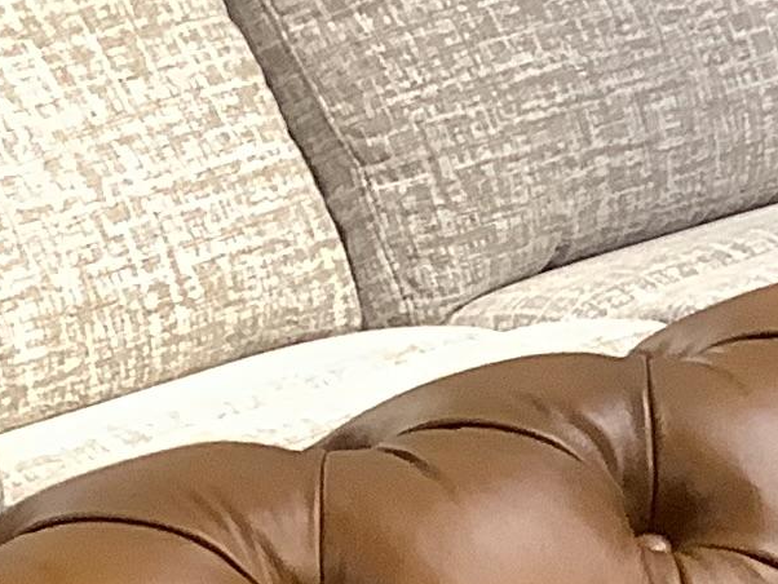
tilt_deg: -34.4
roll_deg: +0.7
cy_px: 1349
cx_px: 1389
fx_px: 3777
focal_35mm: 168
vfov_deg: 8.2
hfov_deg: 11.0
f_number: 2.4
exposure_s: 1/50
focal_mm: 3.3
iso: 125
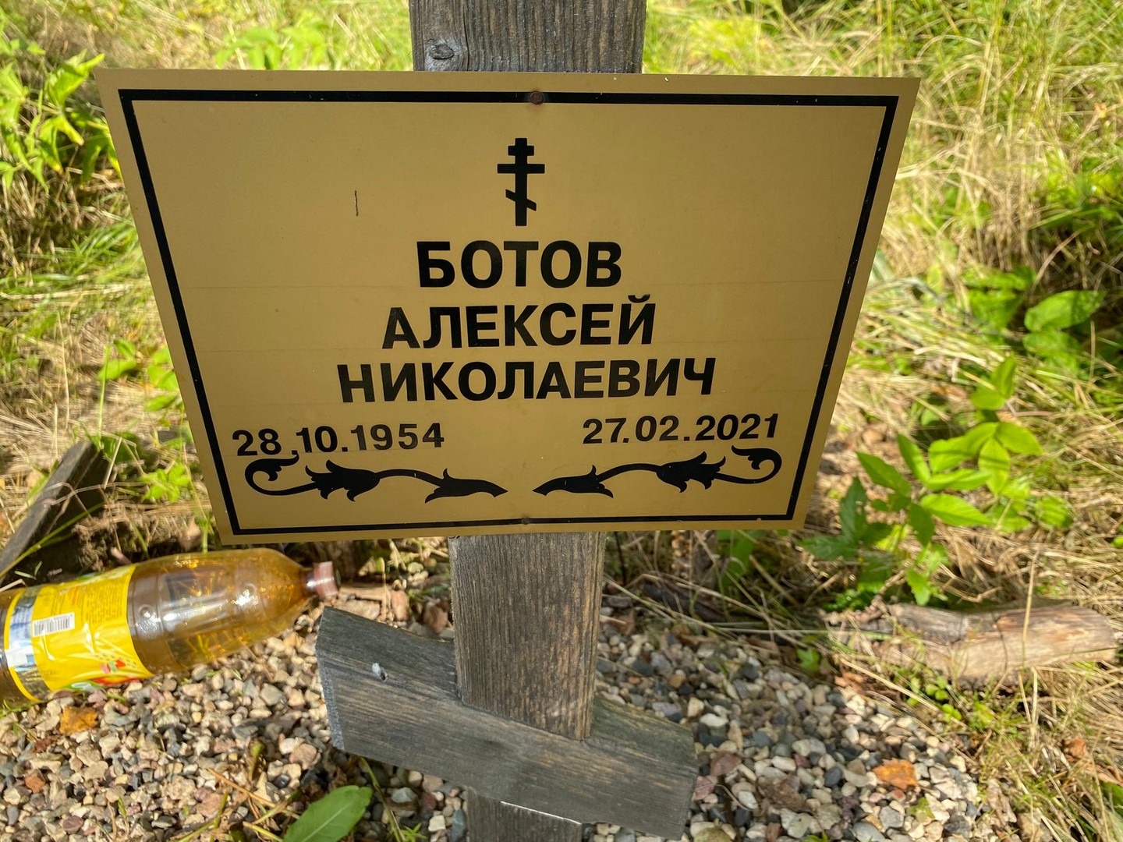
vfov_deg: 53.1
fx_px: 843
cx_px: 562
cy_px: 421
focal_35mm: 26
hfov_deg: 67.3
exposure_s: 1/927
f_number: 1.8
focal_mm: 4.25
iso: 32
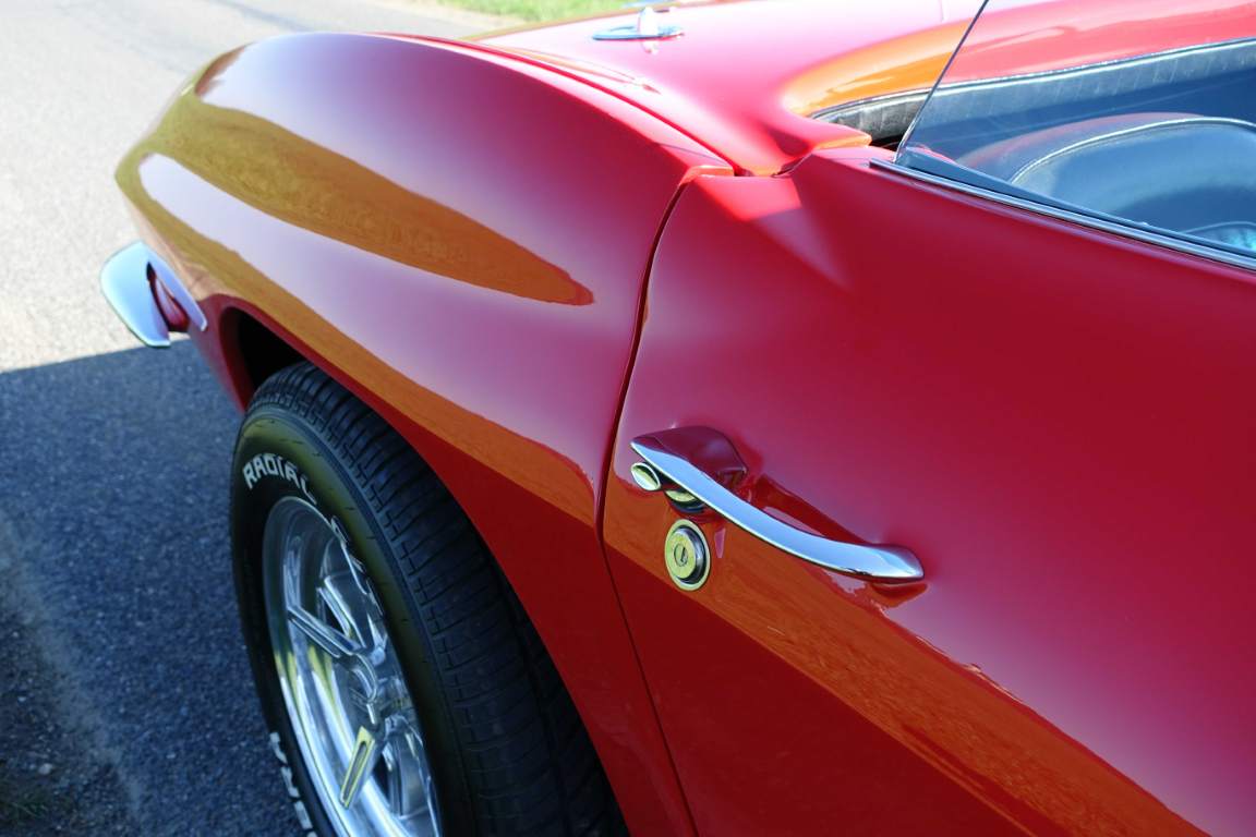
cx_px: 628
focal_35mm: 37
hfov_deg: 51.9
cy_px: 418
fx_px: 1291
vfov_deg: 35.9
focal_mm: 13.72
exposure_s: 1/200
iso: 125
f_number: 4
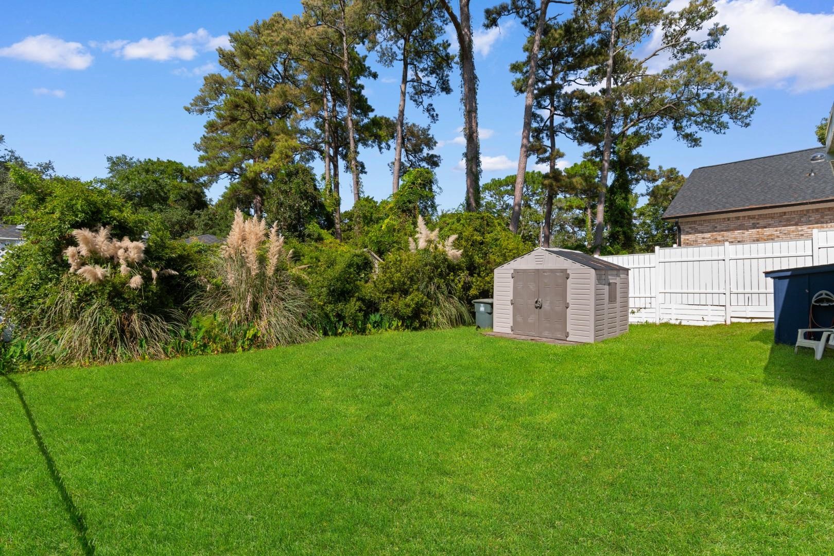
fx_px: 417
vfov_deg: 67.4
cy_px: 278
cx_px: 417
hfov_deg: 90.0
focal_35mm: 18
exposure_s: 1/200
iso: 100
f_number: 7.1
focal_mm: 12
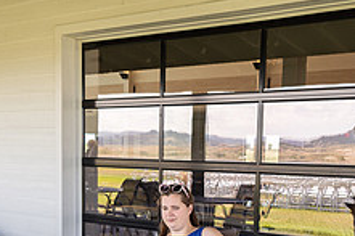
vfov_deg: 20.6
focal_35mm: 63
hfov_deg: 31.9
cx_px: 188
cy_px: 251
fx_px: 621
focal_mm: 24
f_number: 3.2
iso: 64
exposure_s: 1/400
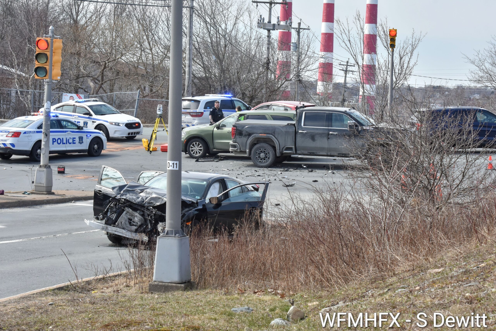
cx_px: 248
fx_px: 1447
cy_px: 166
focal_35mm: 105
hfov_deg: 19.5
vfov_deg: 13.0
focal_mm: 70
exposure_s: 1/667
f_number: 8
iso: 500
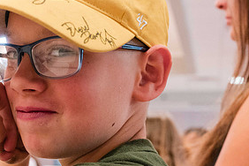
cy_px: 98
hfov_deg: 26.1
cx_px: 42
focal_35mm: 76
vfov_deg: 17.9
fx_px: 526
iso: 6400
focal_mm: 35
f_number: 5
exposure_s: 1/100
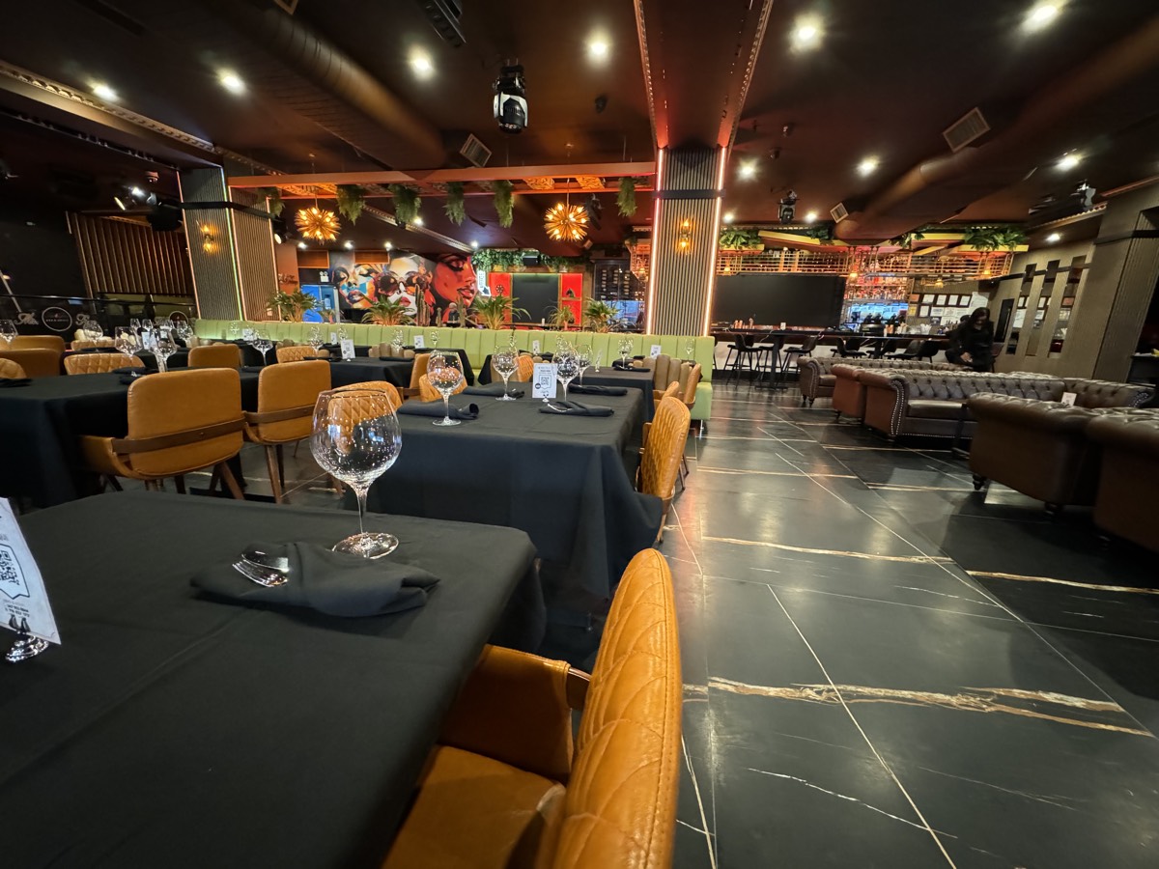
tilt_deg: -14.0
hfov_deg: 102.1
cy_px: 434
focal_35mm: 14
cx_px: 580
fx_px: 469
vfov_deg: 85.7
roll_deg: -2.3
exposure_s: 1/60
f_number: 2.2
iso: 1250
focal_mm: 2.22
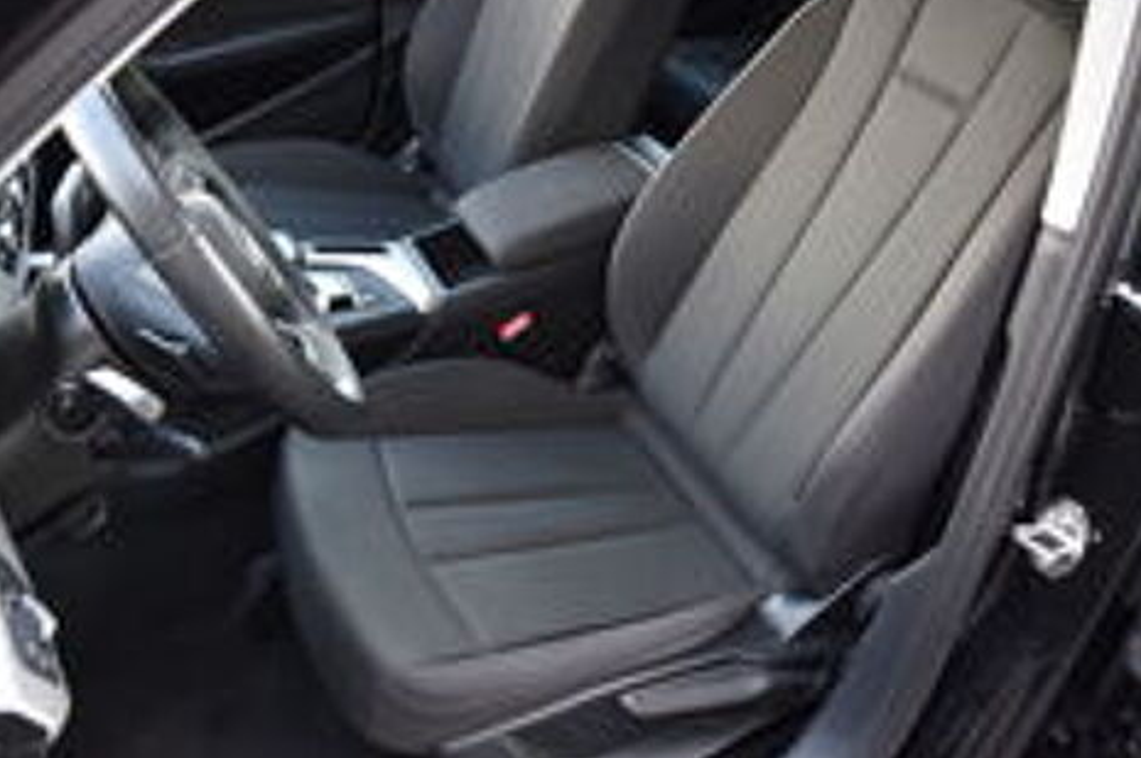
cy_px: 374
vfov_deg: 42.2
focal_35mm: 31
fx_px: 981
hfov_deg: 60.3
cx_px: 577
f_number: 4
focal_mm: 20
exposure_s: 1/60
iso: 560
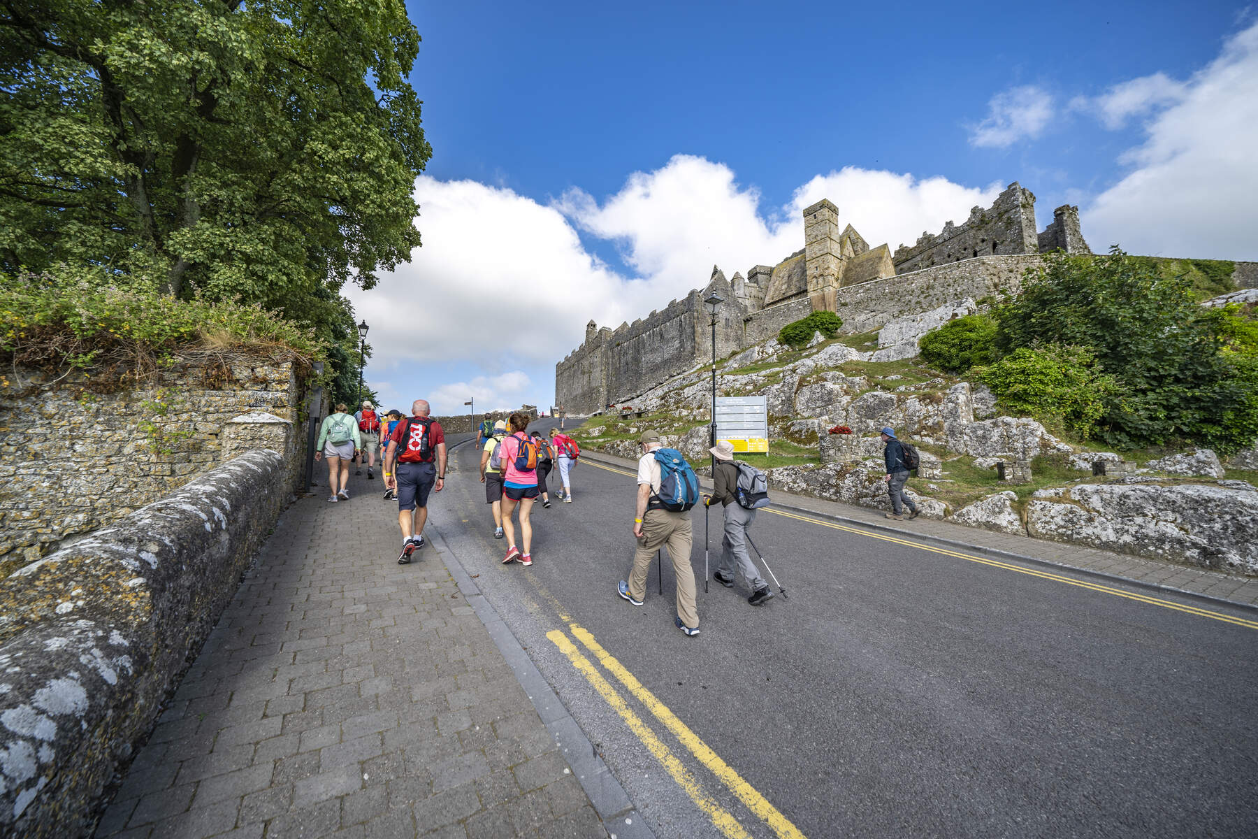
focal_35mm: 12
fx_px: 419
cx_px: 629
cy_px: 420
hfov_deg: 112.6
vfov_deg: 90.0
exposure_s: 1/250
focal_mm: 12
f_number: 7.1
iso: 100
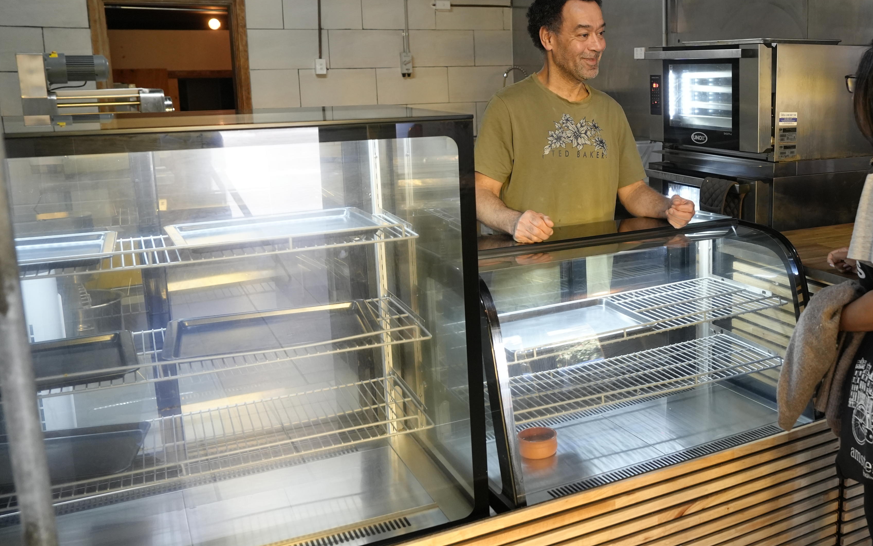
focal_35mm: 36
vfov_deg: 35.3
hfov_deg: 52.1
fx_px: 857
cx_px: 635
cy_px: 234
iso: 2000
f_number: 4
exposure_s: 1/160
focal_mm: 24
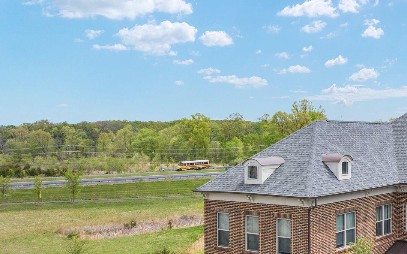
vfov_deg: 26.1
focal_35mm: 48
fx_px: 532
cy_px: 222
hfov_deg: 38.8
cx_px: 370
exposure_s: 1/240
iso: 200
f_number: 4
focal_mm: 12.29
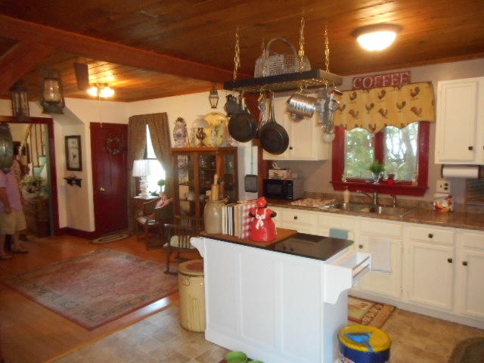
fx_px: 350
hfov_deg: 69.4
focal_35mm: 25
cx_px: 242
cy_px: 182
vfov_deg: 54.9
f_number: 3.7
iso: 560
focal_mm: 4.5
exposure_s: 1/25
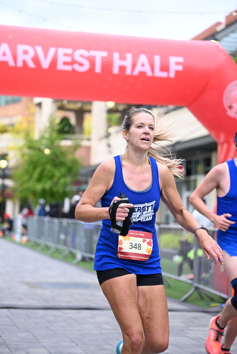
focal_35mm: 81
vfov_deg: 25.1
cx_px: 118
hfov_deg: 16.9
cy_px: 177
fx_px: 799
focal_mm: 81
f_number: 2.8
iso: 1000
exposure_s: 1/1600
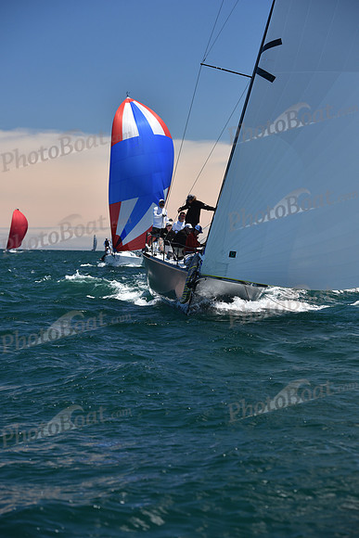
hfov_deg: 14.0
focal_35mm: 98
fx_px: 1465
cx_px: 180
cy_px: 269
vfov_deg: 20.8
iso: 250
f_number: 5.6
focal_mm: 98
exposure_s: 1/800
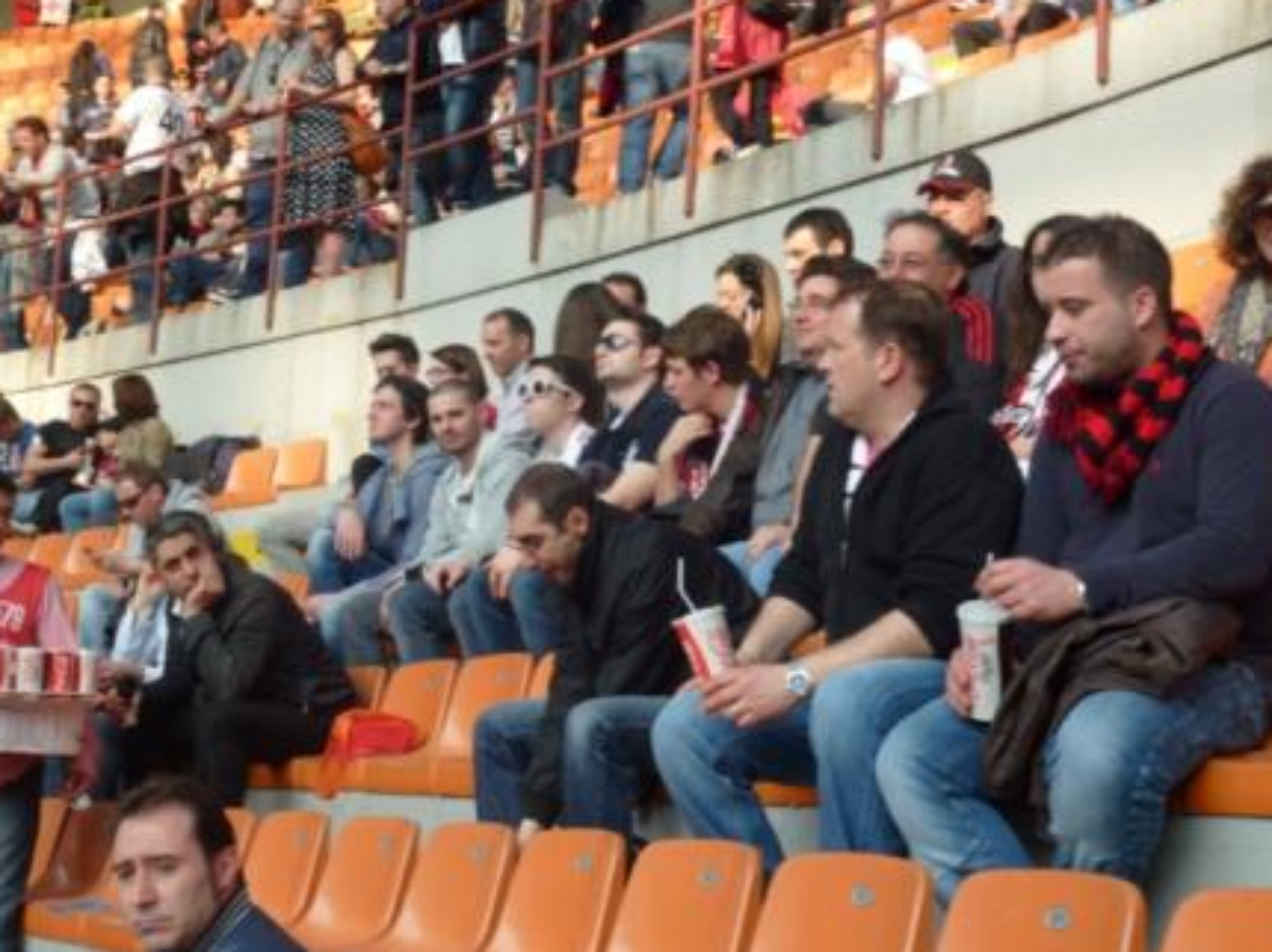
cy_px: 442
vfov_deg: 25.6
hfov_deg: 33.8
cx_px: 621
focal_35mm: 57
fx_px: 2093
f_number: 4.1
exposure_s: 1/100
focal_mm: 8.7
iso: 100
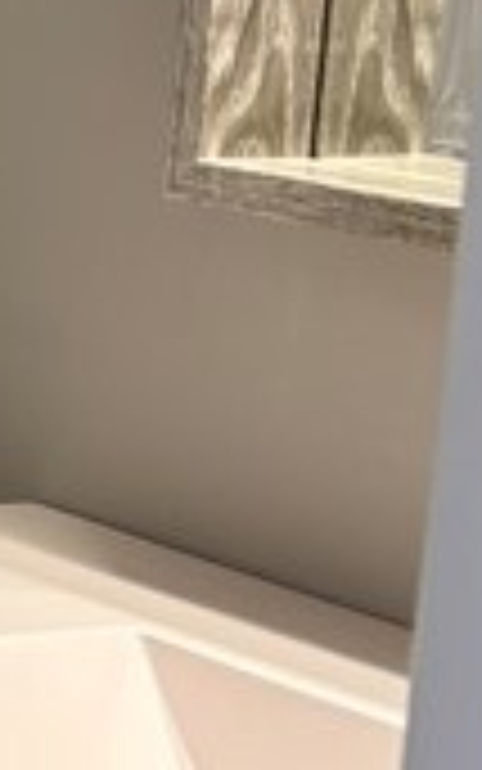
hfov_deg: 6.8
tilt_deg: -9.1
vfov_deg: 12.7
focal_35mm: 165
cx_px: -1180
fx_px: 3465
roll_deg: -2.6
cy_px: 230
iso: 64
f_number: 1.6
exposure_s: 1/60
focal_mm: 5.96
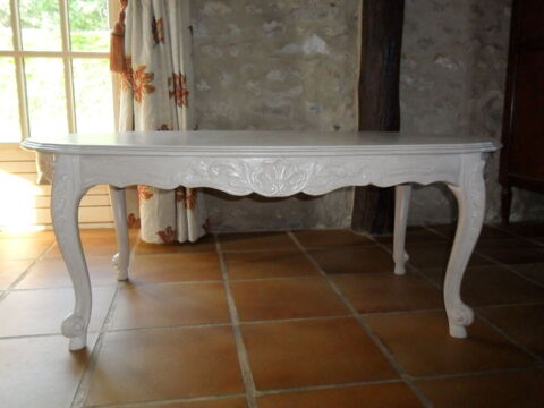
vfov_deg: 44.2
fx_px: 503
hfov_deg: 56.8
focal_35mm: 32
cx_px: 272
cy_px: 204
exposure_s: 1/45
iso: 400
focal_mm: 5.7
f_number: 3.7
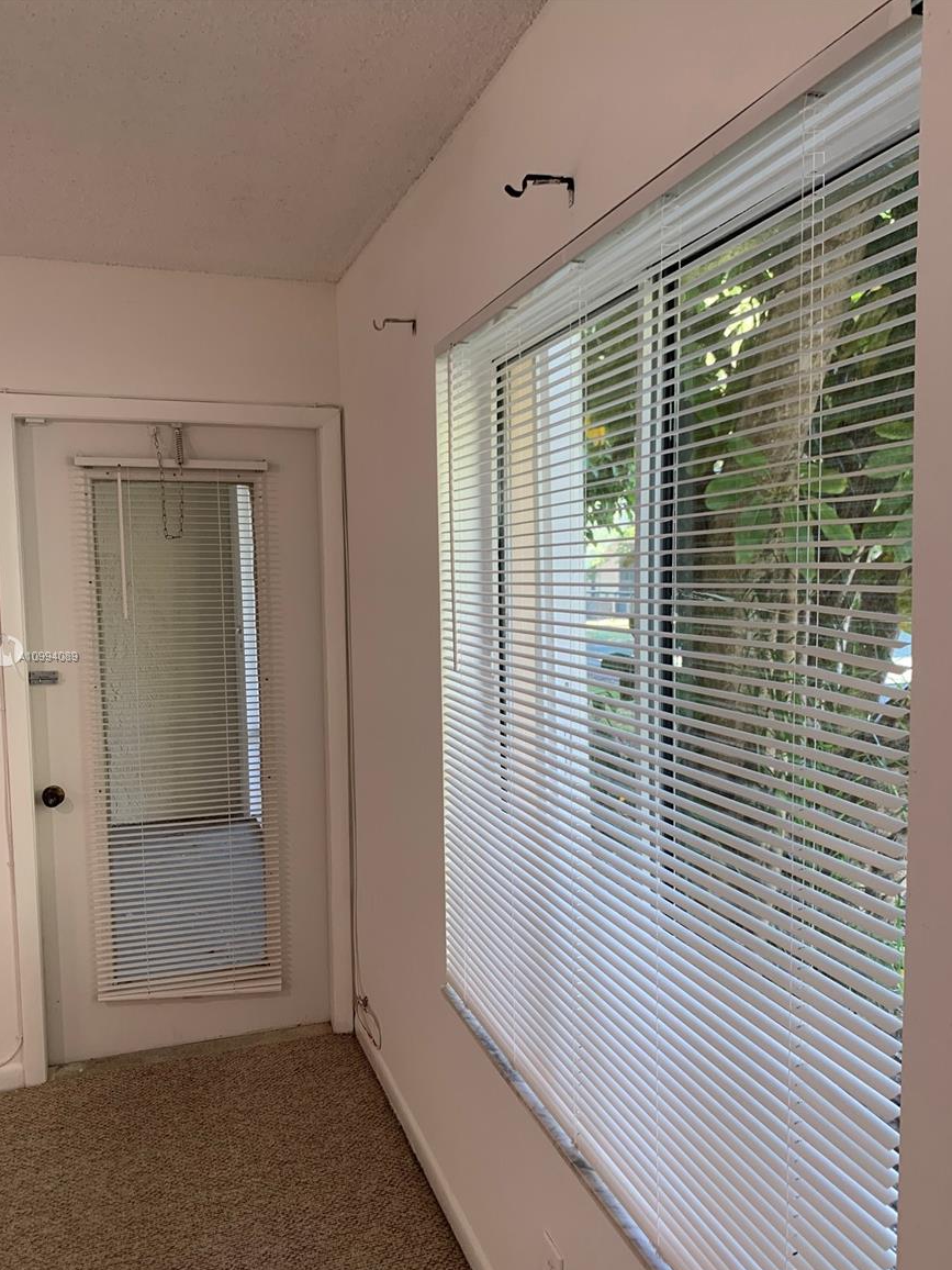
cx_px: 474
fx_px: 990
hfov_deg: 51.4
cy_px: 657
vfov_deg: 65.3
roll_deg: +0.6
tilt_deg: -4.9
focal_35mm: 27
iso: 80
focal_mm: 4.25
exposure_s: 1/60
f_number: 1.8
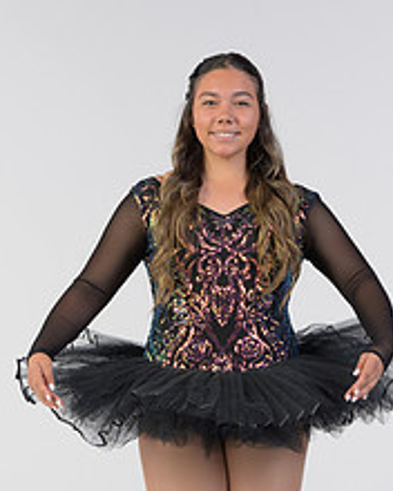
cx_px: 214
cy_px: 359
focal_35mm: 184
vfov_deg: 10.5
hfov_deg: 8.4
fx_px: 2675
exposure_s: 1/160
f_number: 7.1
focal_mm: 96
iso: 400
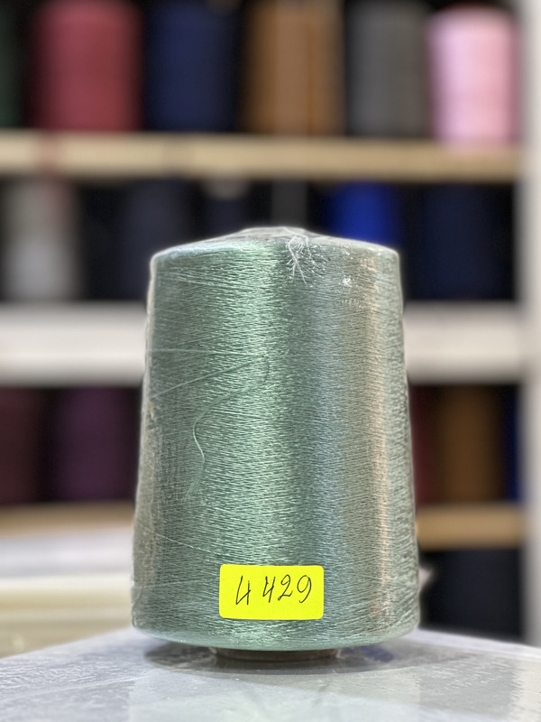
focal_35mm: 77
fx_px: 1605
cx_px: 270
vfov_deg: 25.3
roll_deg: -0.1
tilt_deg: +1.1
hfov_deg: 19.1
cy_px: 361
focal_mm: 9
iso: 160
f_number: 2.8
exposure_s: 1/33
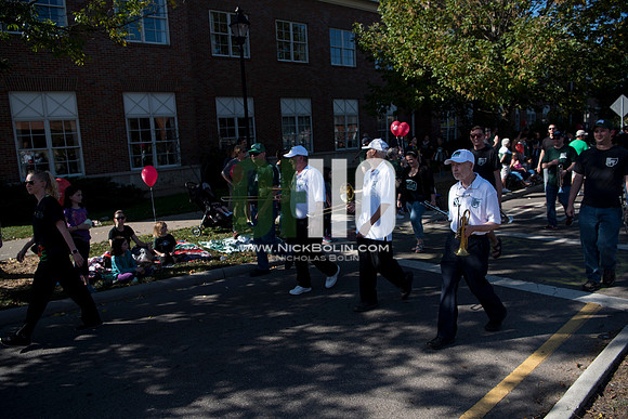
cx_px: 314
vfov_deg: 53.2
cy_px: 210
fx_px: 419
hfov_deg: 73.7
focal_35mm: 24
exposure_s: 1/1600
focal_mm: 24
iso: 250
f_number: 4.5
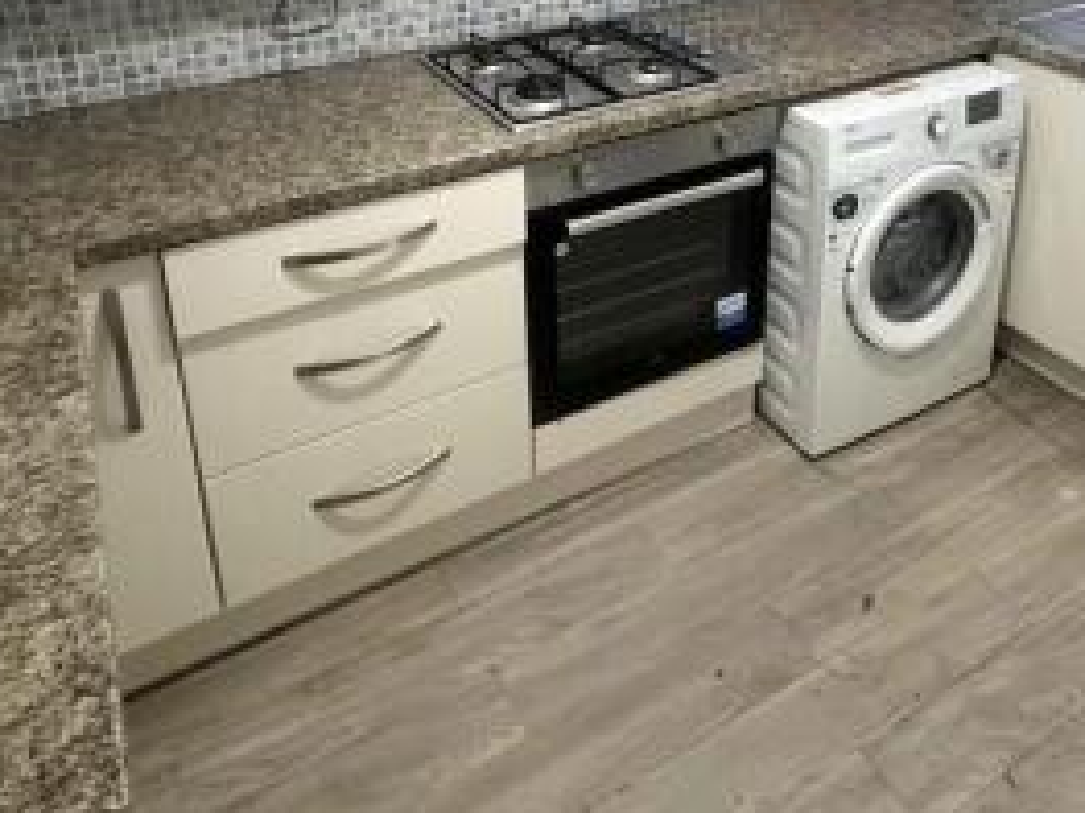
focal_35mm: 31
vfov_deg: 41.6
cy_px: 72
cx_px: 637
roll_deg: +0.0
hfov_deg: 58.0
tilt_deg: -19.7
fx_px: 971
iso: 200
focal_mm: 2.22
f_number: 2.2
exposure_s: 1/50
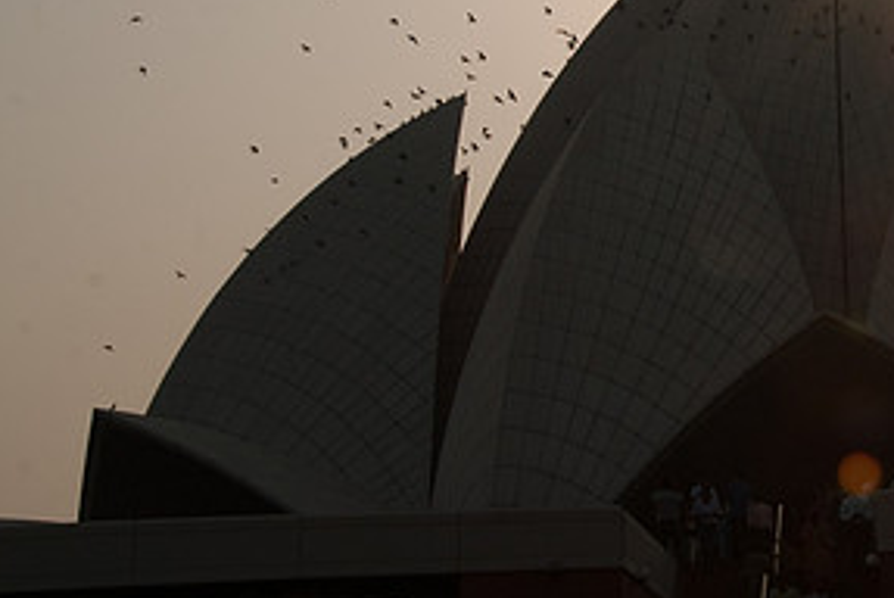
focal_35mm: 103
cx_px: 894
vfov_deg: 13.2
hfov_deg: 19.2
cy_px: 65
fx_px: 2560
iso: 200
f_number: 13
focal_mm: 34
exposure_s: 1/640
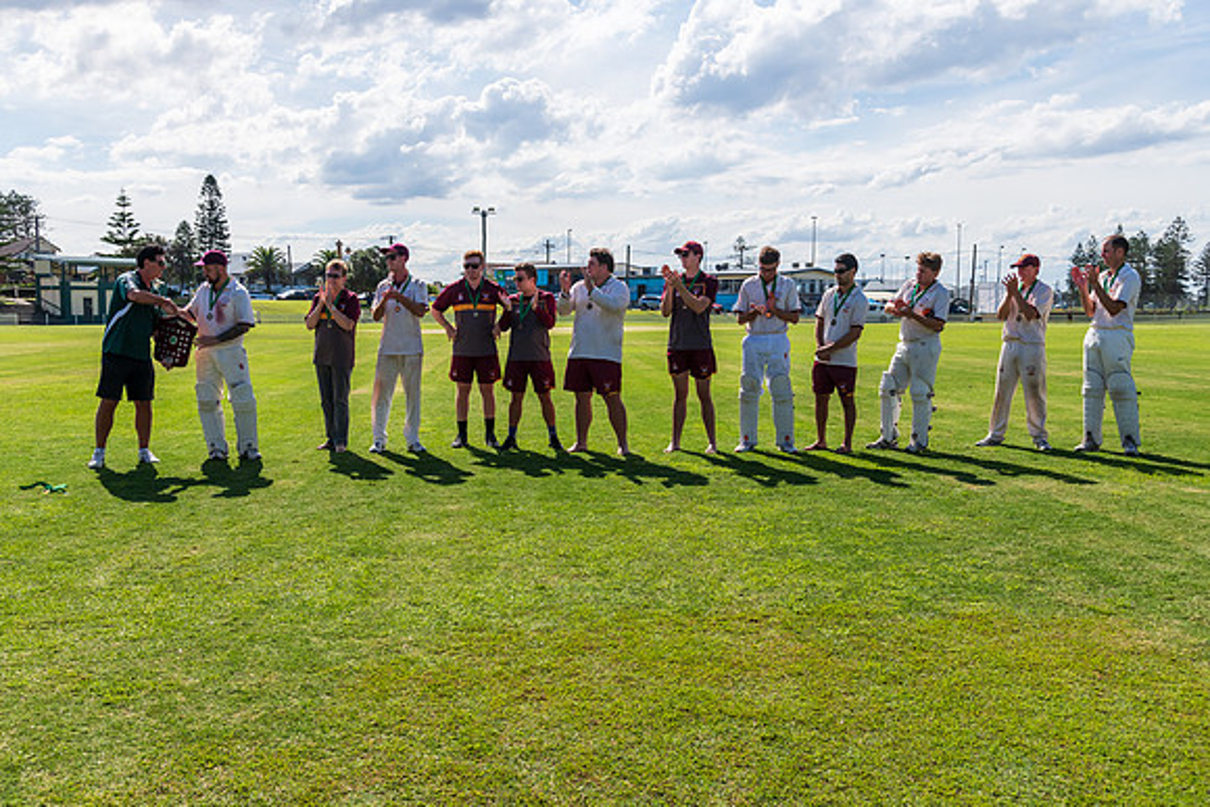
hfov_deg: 55.8
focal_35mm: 34
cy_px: 429
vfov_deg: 38.9
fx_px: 1143
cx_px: 567
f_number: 6.3
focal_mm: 32
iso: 400
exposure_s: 1/2500
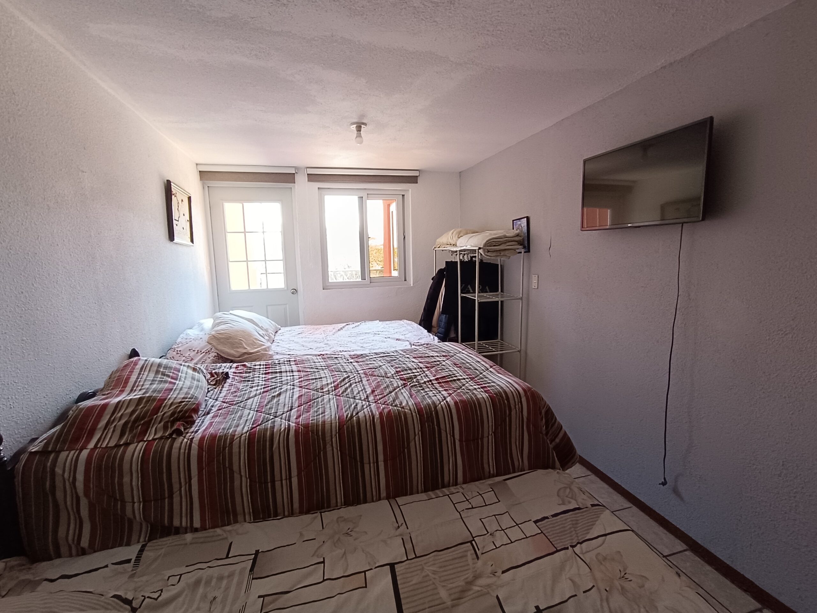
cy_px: 306
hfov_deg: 94.5
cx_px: 408
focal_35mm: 16
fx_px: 378
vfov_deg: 78.1
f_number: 2.2
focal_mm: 1.66
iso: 178
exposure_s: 1/50
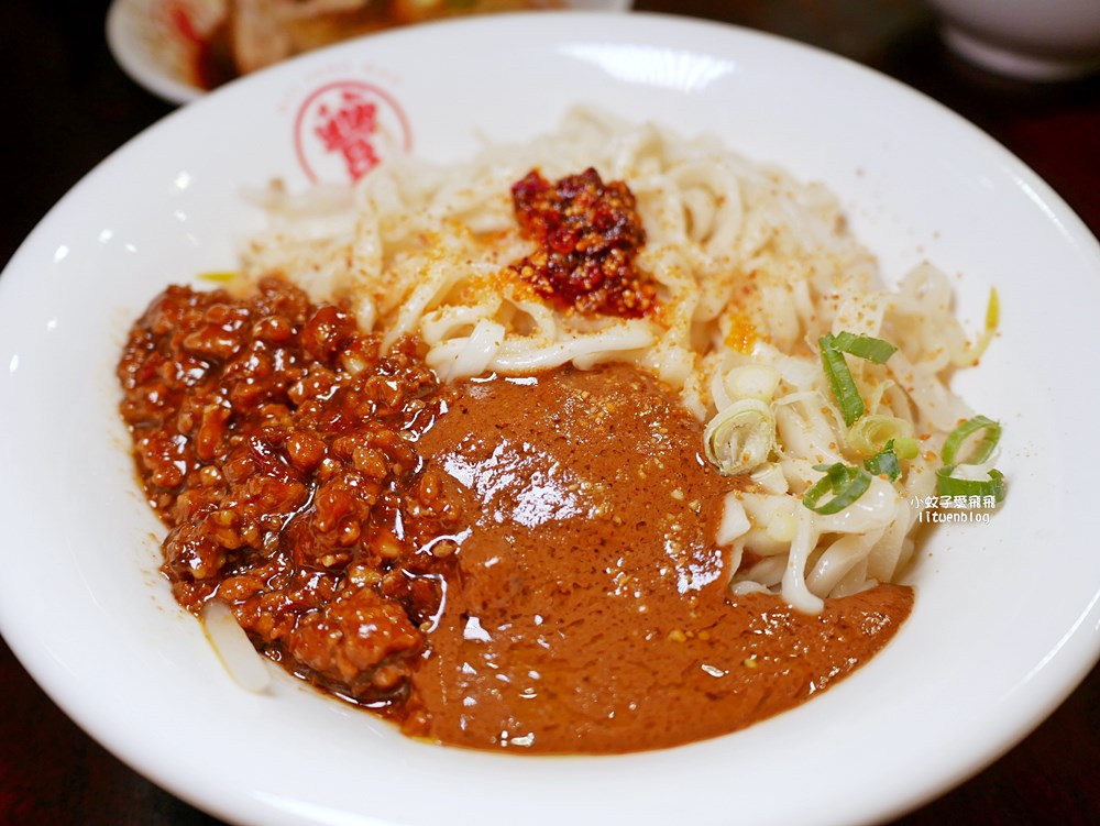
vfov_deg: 49.8
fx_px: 890
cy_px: 413
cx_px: 550
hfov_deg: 63.4
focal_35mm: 28
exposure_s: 1/100
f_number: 2.5
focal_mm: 14
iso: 200
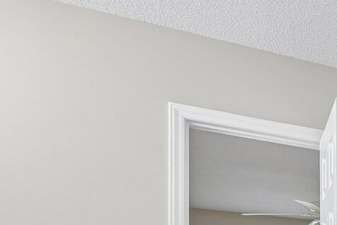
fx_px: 562
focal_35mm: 60
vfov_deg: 18.8
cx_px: 593
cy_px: 373
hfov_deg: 22.1
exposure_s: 1/30
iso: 400
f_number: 8
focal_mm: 14
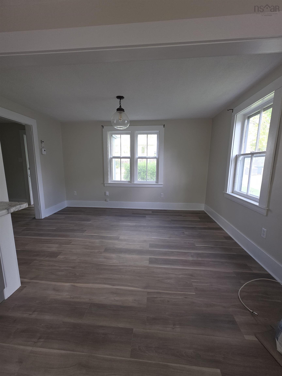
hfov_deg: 89.9
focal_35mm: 13
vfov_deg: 106.2
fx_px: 141
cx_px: 141
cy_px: 188
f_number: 1.9
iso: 40
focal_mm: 2.2
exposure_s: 1/60
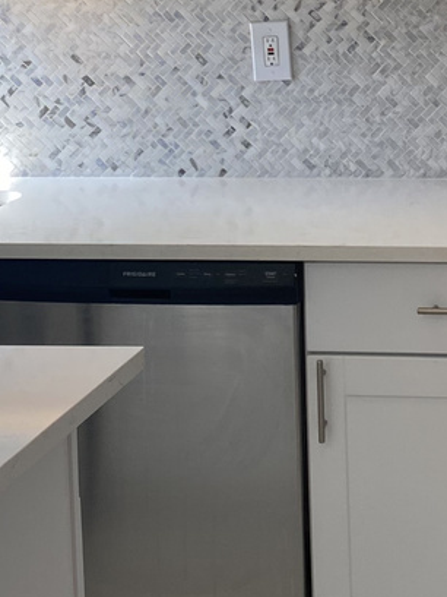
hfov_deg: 14.9
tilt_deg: -6.2
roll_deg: +2.1
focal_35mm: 98
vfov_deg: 19.7
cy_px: 67
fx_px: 1687
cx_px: 432
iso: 50
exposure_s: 1/120
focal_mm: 4.25
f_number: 1.8
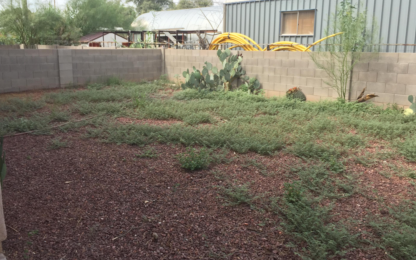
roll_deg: -0.8
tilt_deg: -11.2
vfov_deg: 38.3
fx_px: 374
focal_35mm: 33
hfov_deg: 58.1
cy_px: 117
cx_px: 201
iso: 32
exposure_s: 1/694
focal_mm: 4.15
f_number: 2.2
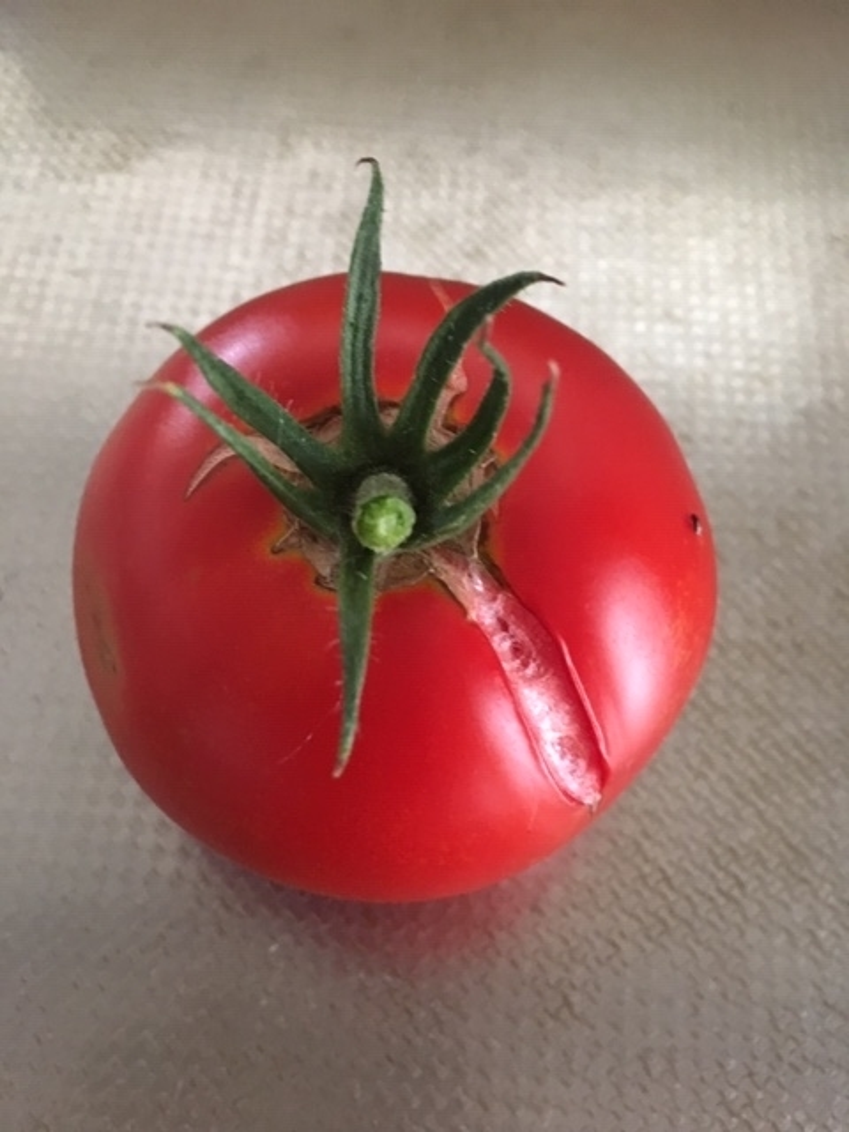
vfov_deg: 61.7
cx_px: 424
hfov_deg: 48.2
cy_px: 566
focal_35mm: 29
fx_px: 948
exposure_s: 1/15
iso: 250
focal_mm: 4.15
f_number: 2.2
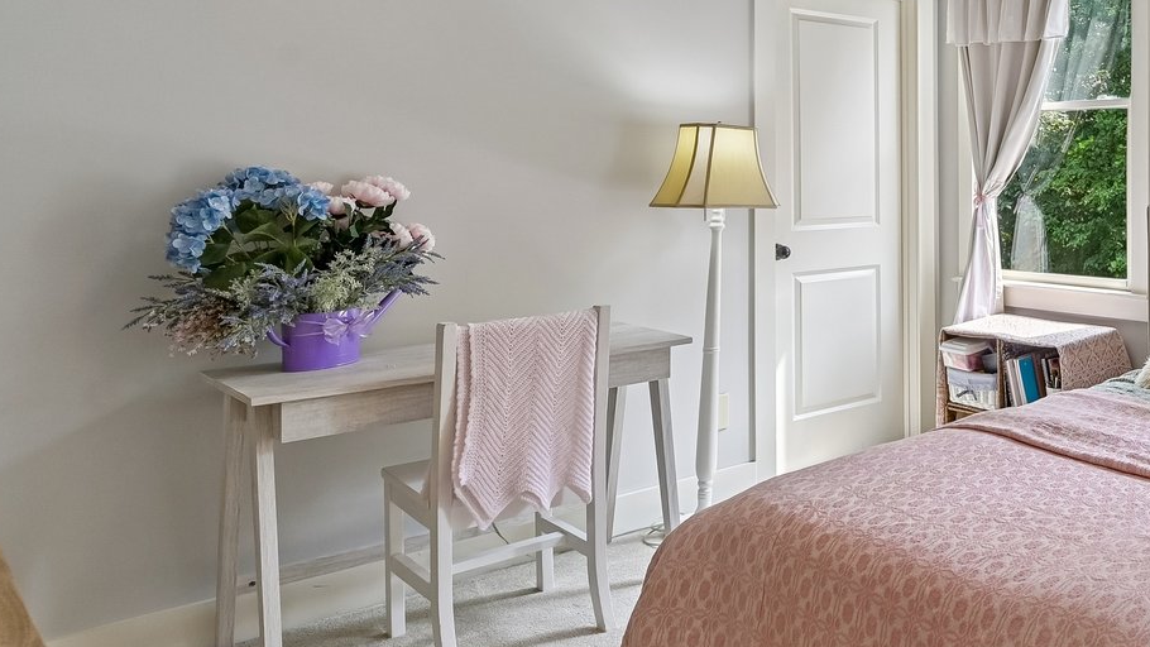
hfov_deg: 48.6
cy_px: 165
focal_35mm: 33
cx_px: 1155
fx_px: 1006
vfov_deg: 34.9
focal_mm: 14
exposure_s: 1/100
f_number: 8
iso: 400
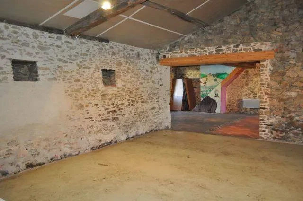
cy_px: 100
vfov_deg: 43.5
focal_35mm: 30
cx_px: 152
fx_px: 252
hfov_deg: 62.0
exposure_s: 1/60
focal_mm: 20
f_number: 3.8
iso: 800
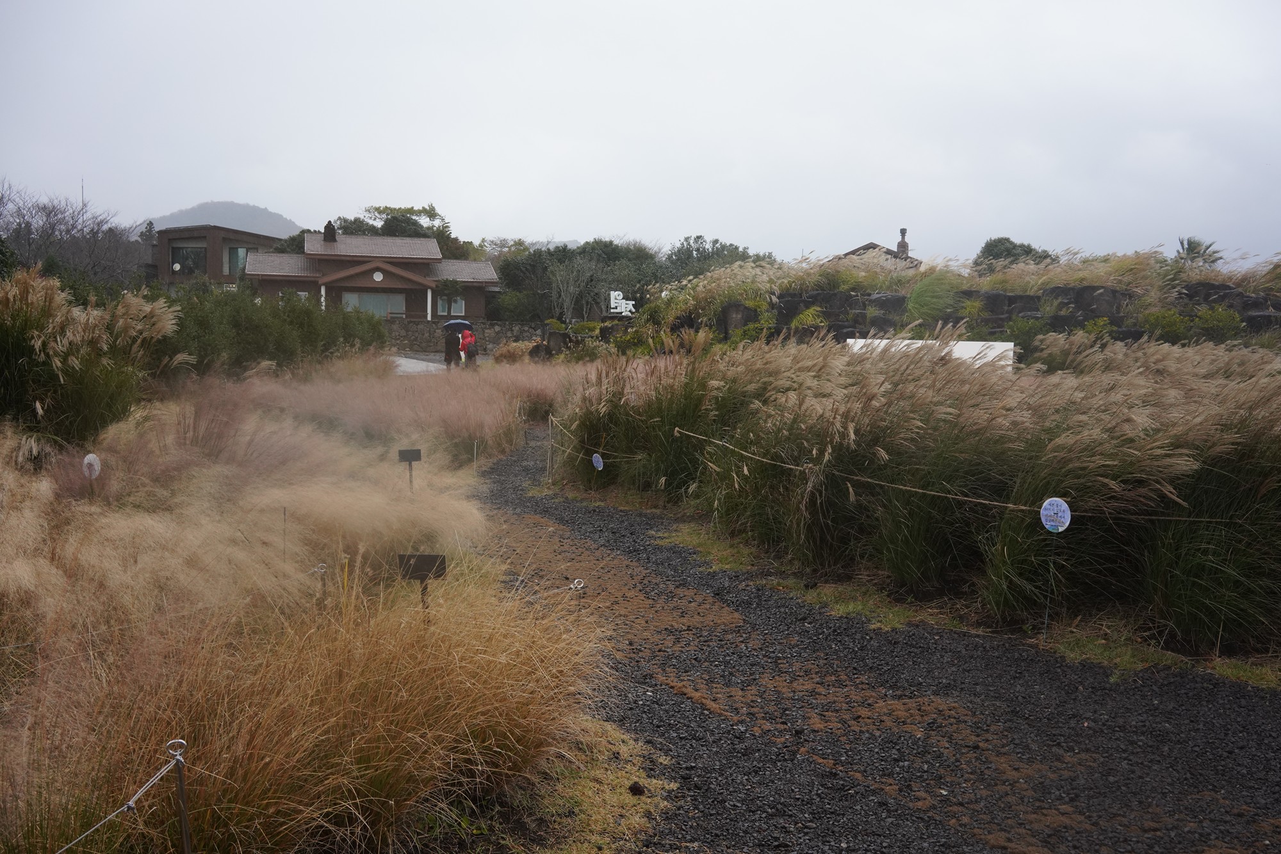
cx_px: 640
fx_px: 1246
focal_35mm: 35
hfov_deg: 54.4
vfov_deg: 37.9
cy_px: 427
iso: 1250
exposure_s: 1/100
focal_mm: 35
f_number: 11
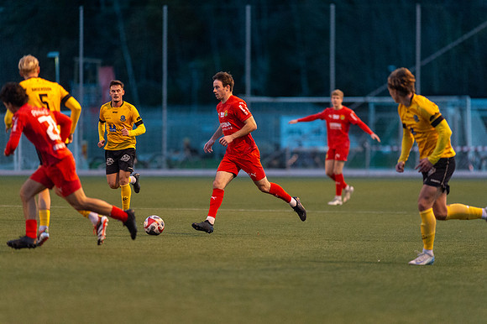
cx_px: 244
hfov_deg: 6.9
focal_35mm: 300
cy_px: 162
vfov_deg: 4.6
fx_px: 4056
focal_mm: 300
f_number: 3.2
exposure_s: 1/800
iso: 6400
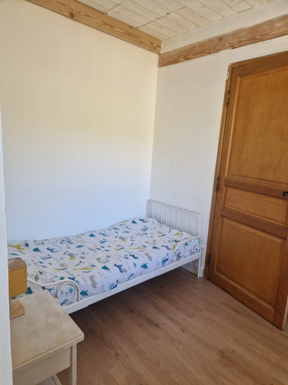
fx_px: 255
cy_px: 192
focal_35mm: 23
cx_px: 144
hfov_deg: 58.9
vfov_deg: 73.9
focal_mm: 5.4
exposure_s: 1/100
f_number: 1.8
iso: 125
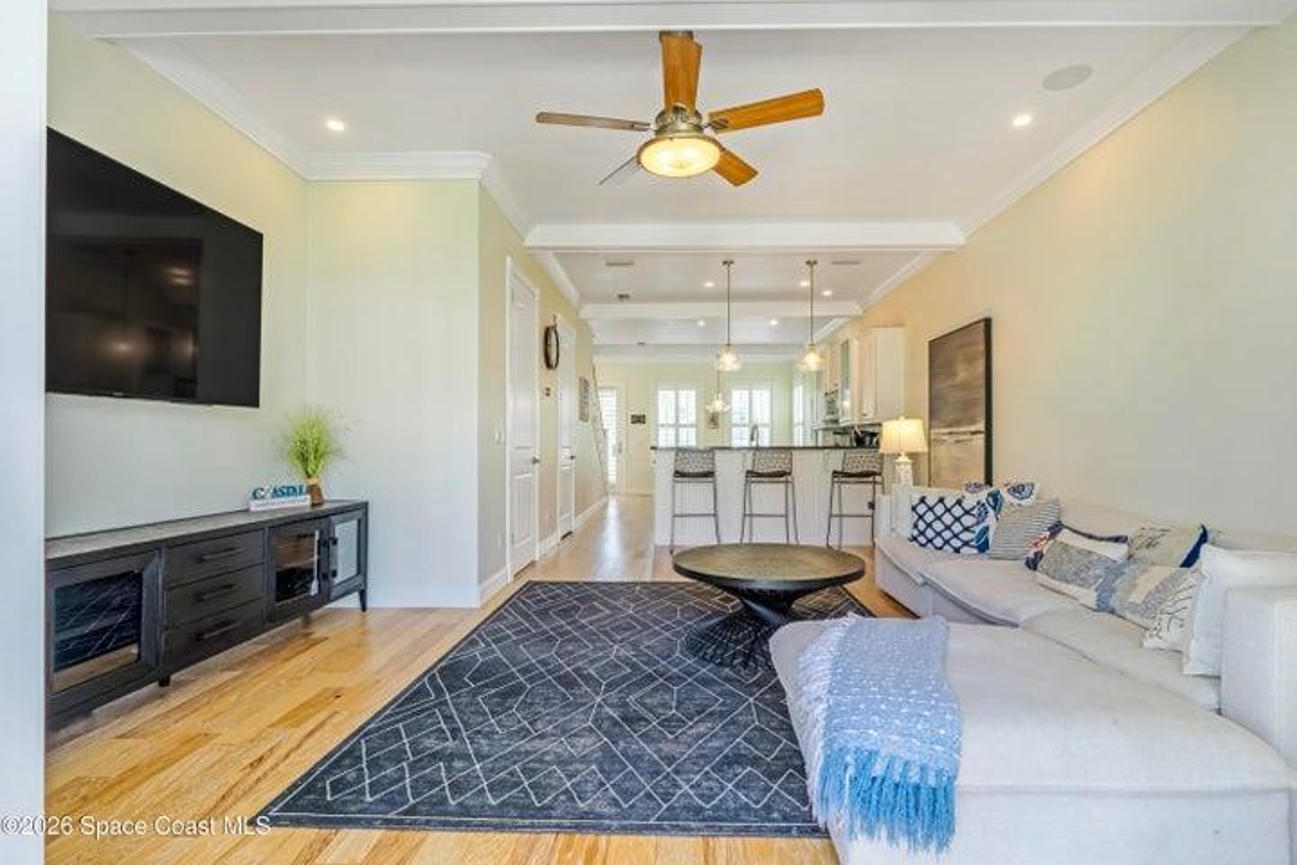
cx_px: 648
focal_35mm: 16
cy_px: 432
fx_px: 594
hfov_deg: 95.0
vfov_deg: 72.1
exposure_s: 1/320
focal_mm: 11
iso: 250
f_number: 9
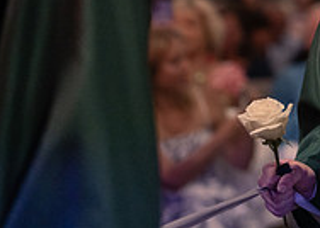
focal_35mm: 164
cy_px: -63
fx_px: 1489
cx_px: 449
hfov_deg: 11.8
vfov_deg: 8.6
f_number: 1.2
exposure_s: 1/500
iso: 1250
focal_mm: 50
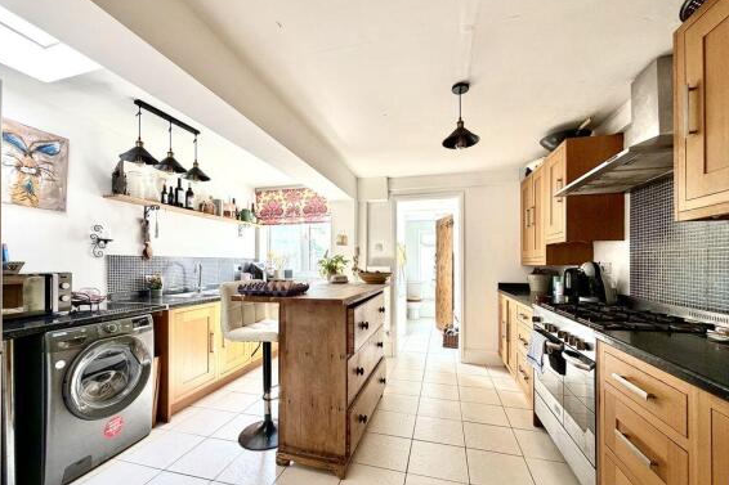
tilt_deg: -0.1
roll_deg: -0.5
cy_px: 263
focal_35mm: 15
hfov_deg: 100.4
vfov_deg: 77.1
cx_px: 363
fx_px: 304
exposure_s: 1/121
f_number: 2.2
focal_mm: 2.22
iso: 80
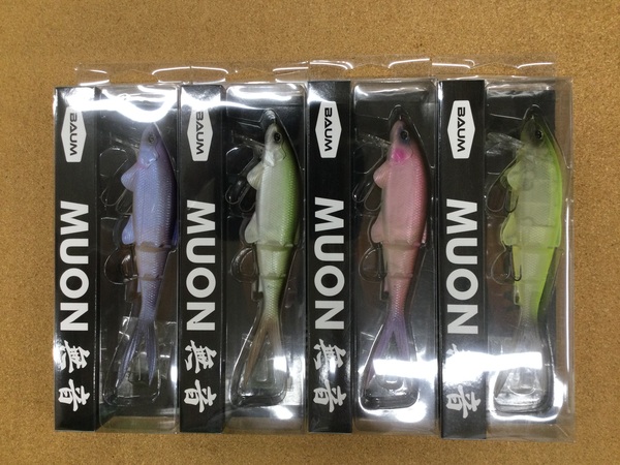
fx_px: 555
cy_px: 232
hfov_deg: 58.4
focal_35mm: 31
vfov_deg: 45.4
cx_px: 310
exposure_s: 1/30
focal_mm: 3.3
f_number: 2.4
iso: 25
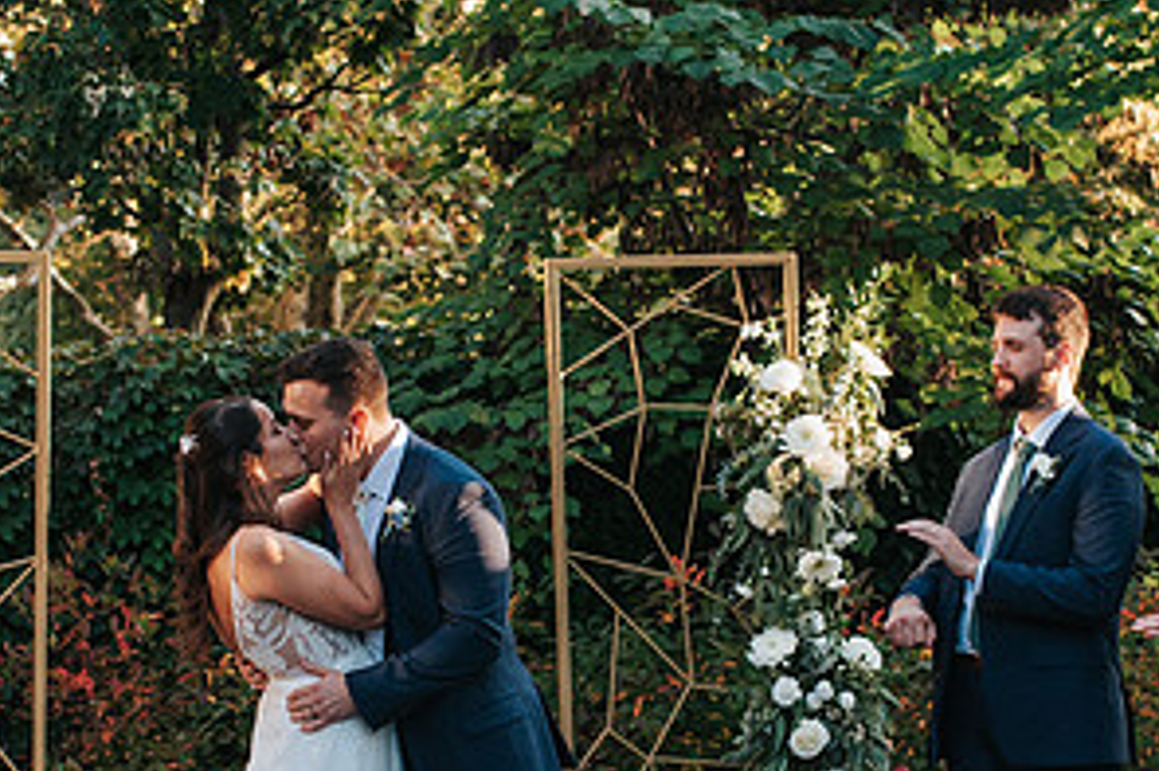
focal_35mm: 111
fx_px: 3571
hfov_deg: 18.4
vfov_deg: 12.3
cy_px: 666
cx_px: 487
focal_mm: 35
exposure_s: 1/800
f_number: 3.2
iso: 1000
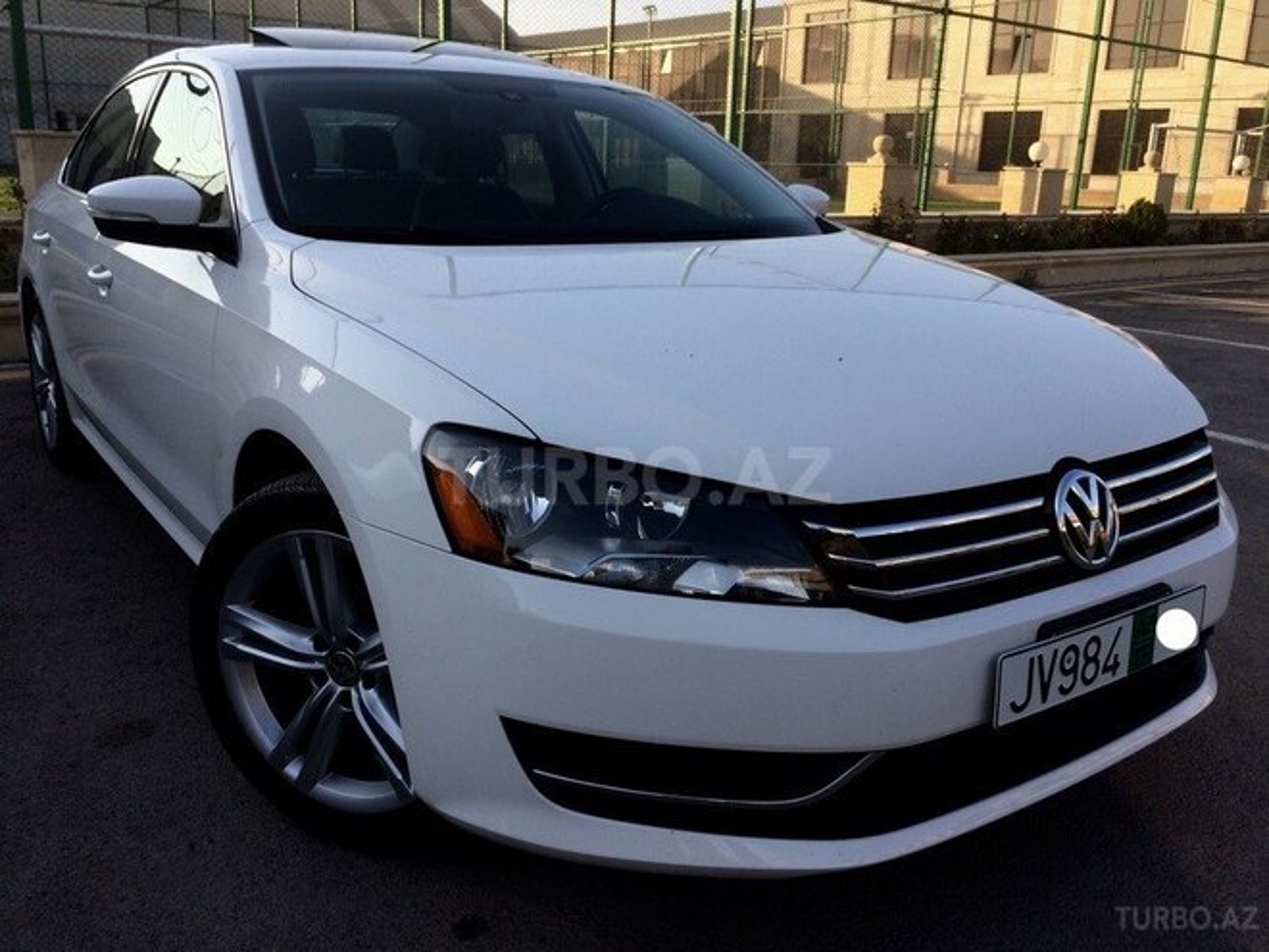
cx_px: 634
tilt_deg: -15.3
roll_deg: -3.1
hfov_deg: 61.7
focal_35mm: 29
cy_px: 476
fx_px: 1063
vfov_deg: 48.2
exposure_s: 1/604
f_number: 2.2
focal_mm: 4.15
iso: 32
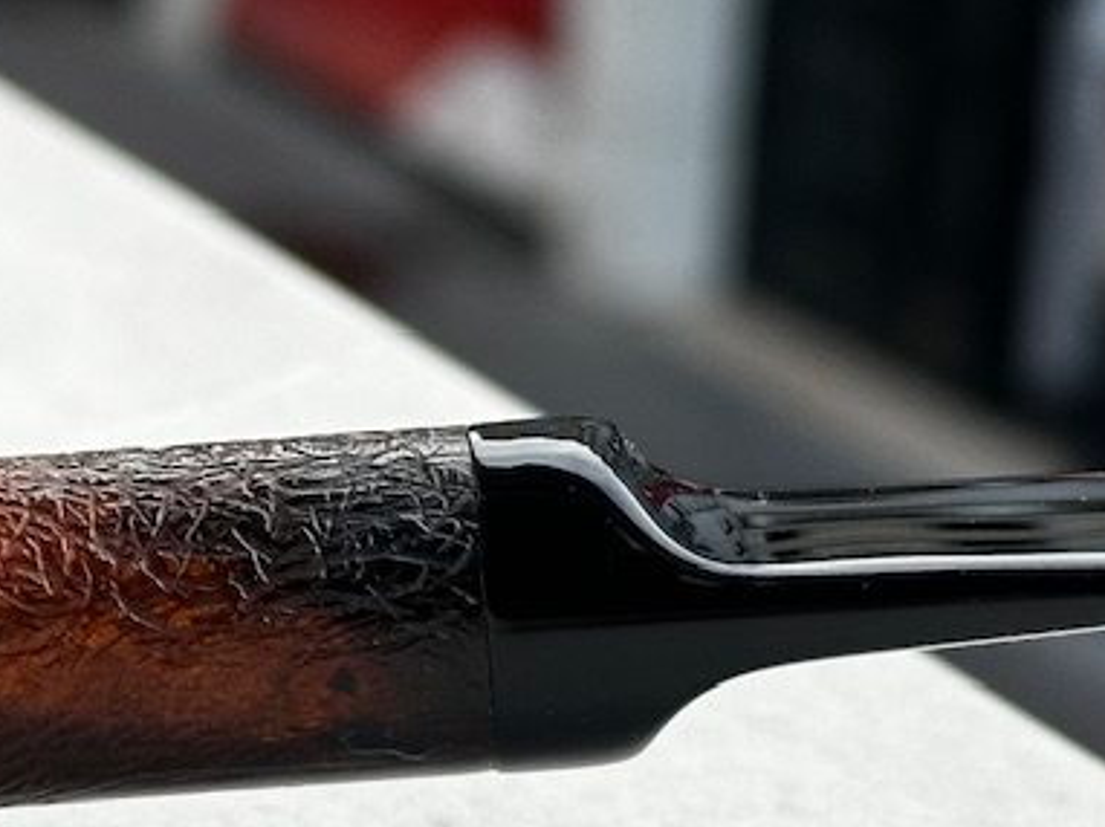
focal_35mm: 161
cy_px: 321
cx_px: 350
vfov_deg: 9.2
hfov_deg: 12.3
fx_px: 5136
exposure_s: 1/229
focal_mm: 6.86
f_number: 1.78
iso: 50
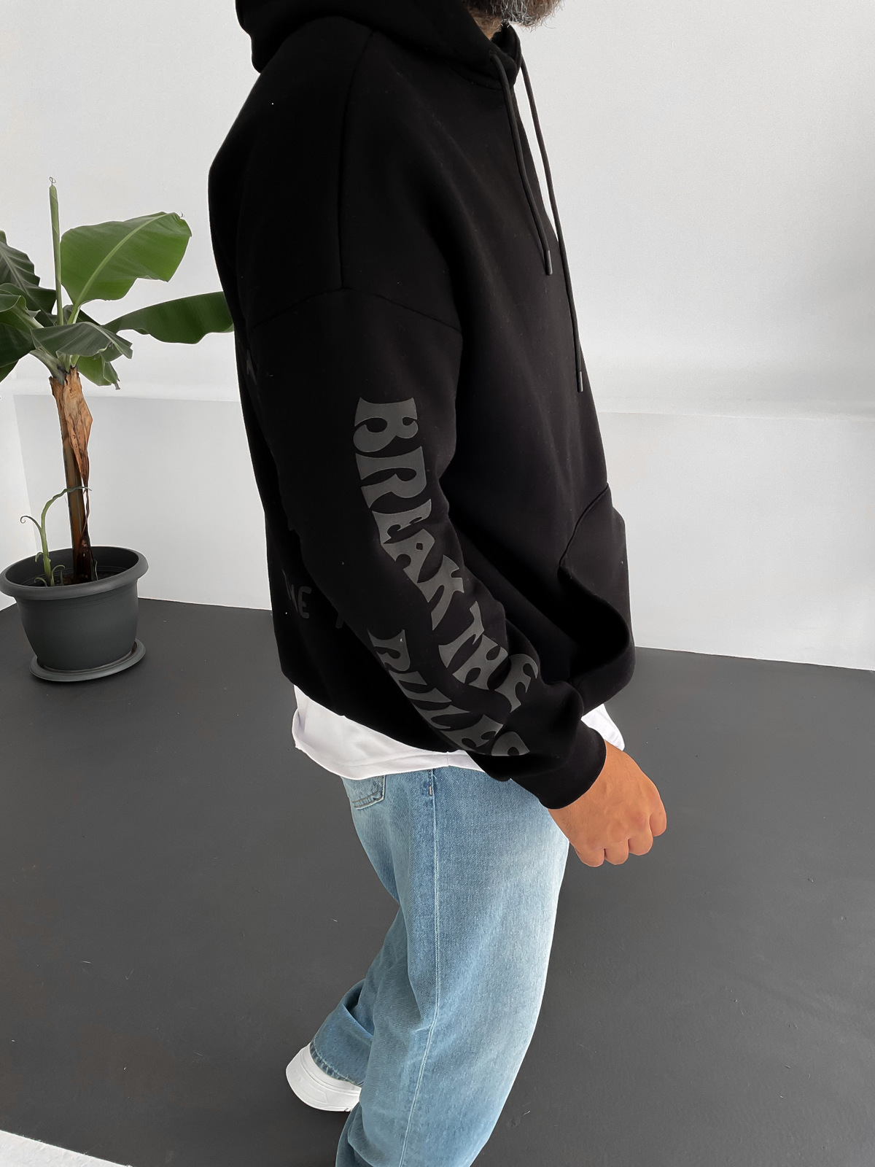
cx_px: 438
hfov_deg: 48.2
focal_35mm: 29
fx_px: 977
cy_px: 584
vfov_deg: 61.7
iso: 50
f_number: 1.8
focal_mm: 3
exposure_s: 1/120
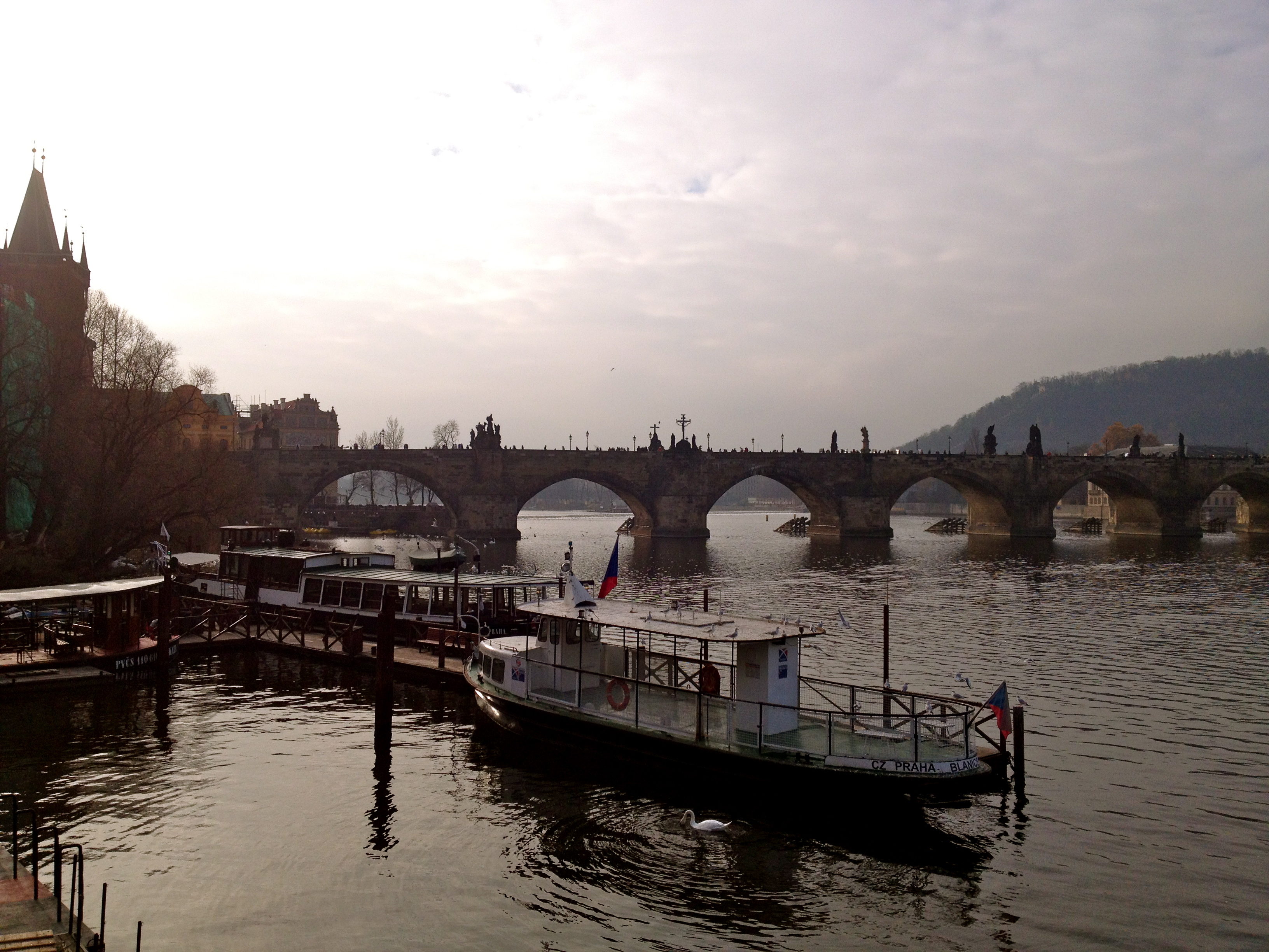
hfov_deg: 52.6
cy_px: 476
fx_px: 1283
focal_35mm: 35
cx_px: 634
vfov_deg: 40.7
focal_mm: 4.28
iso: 50
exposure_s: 1/2404
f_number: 2.4
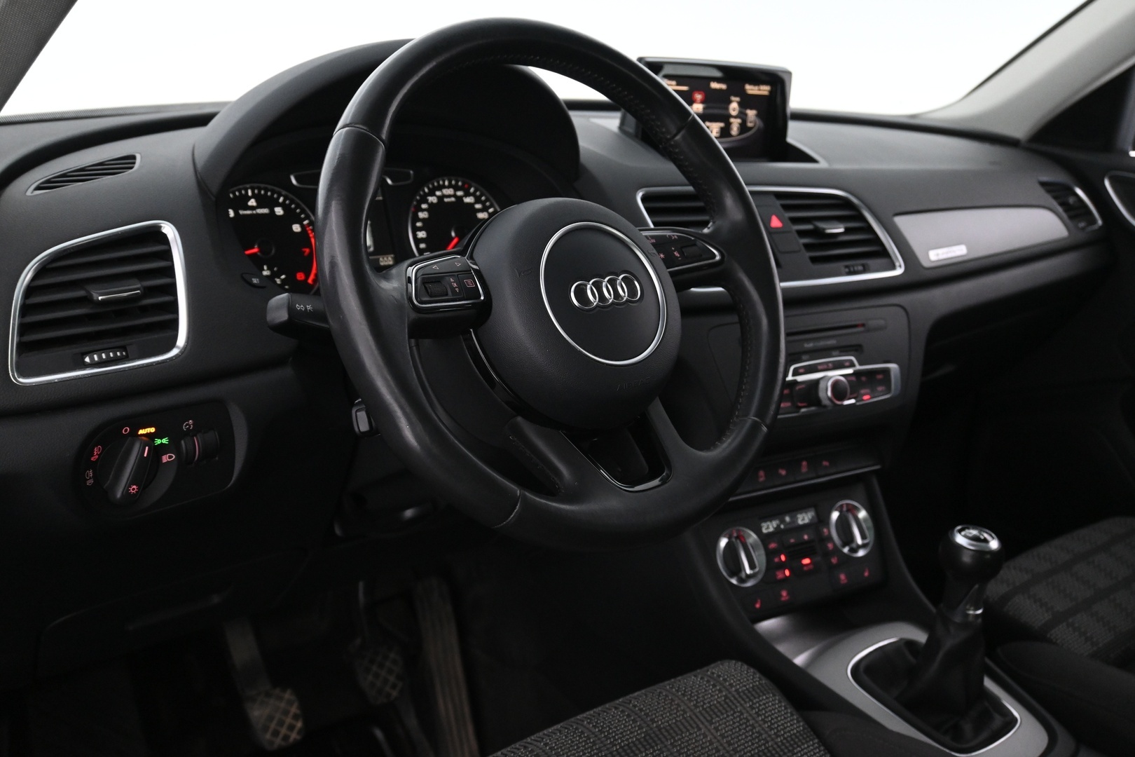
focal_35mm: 34
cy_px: 378
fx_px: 1064
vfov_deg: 39.1
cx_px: 568
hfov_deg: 56.1
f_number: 4
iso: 2500
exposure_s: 1/40
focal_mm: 22.5
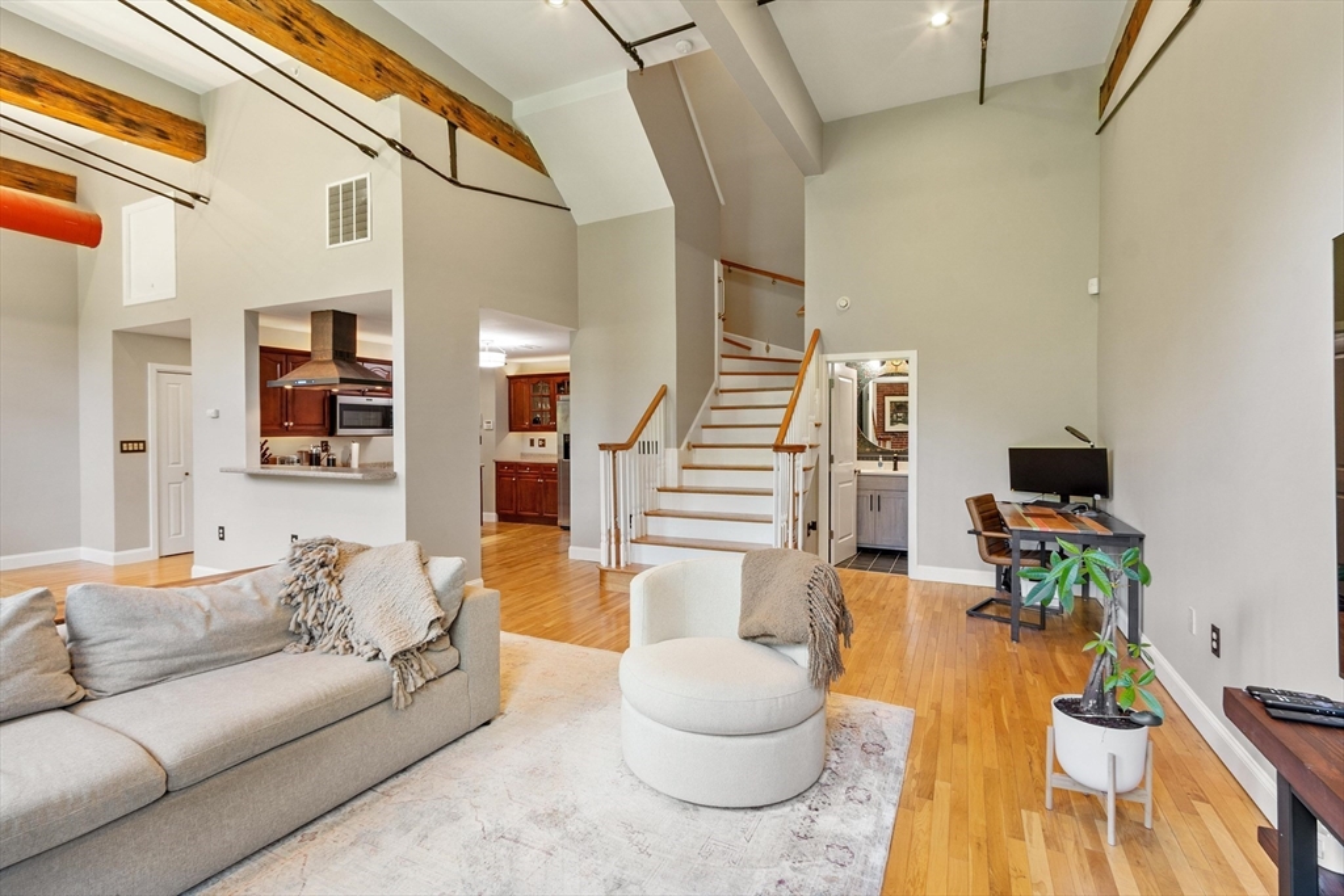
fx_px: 560
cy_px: 448
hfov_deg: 100.4
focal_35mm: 15
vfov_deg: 77.3
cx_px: 672
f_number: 8
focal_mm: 10
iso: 320
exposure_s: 1.3
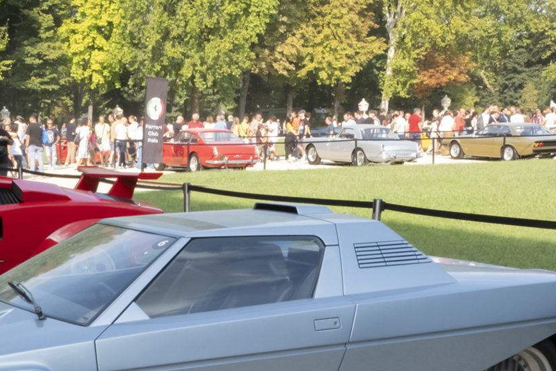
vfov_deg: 19.7
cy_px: 329
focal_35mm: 68
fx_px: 1050
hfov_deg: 29.2
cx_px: 138
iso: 2500
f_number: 22
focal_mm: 24.7
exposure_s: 1/125
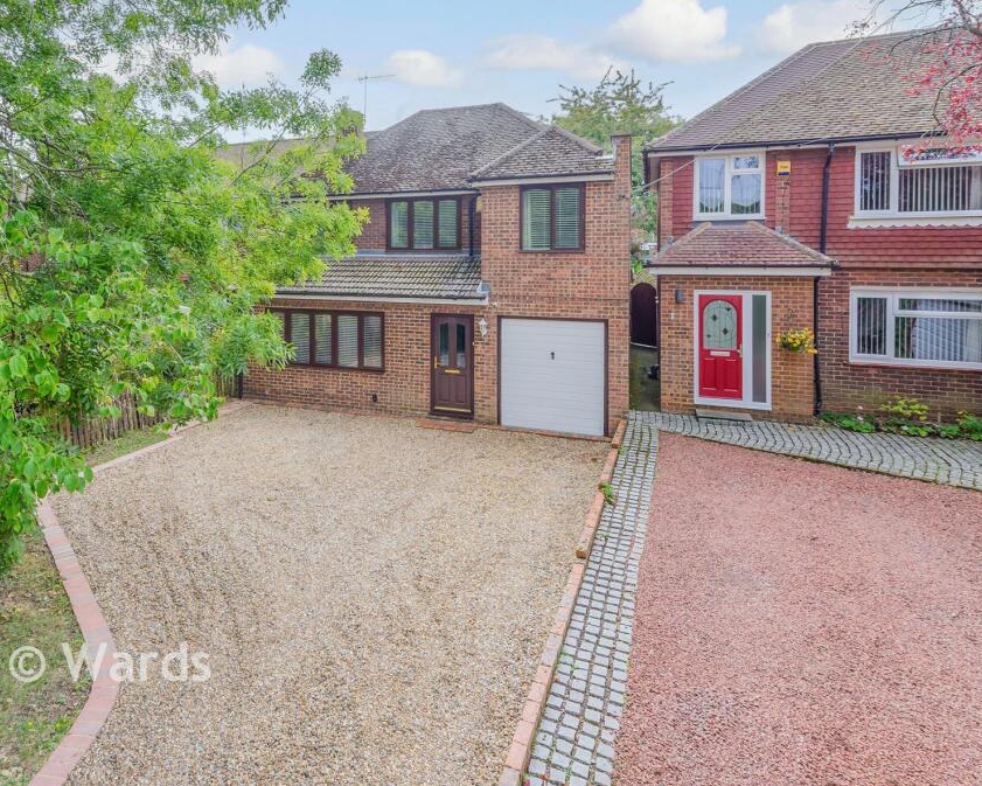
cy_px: 389
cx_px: 397
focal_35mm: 16
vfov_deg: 80.4
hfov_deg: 92.0
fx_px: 465
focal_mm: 14
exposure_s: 1/125
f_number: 8
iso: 100
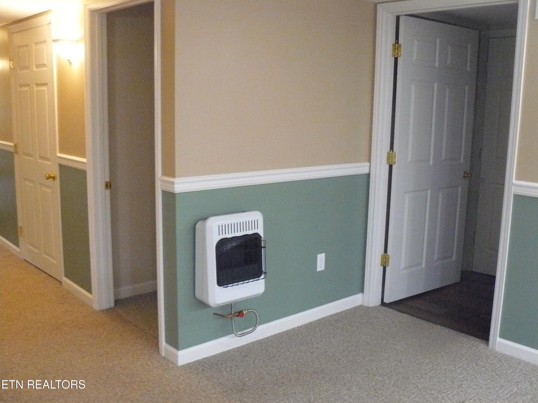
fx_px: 560
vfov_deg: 39.7
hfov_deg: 51.4
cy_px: 202
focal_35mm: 36
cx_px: 269
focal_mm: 6
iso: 800
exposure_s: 1/40
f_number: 2.8
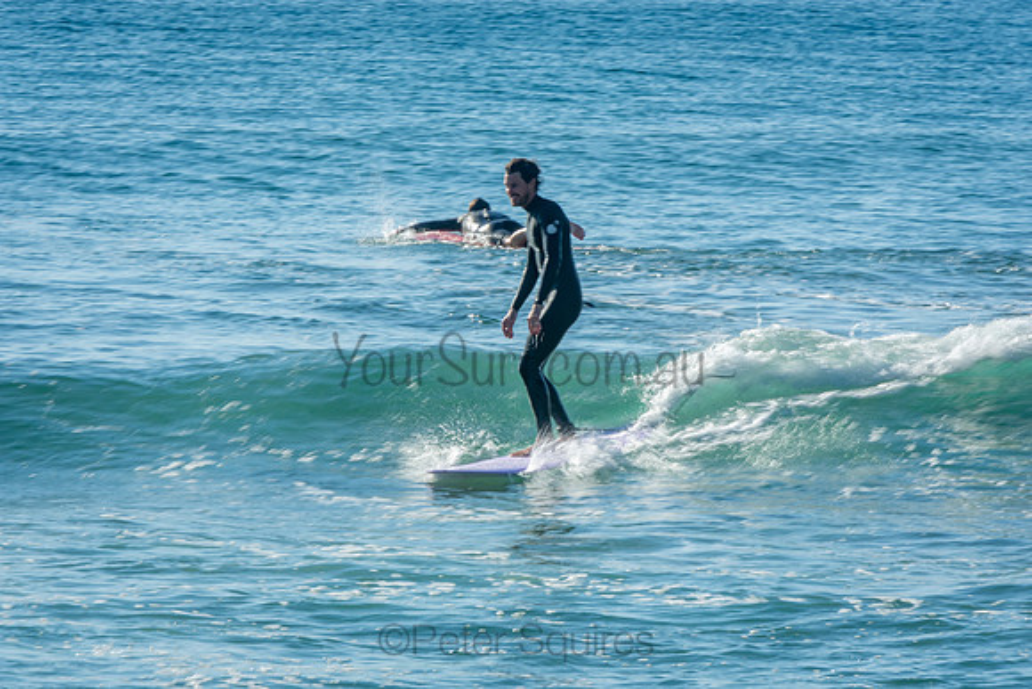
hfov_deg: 4.4
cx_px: 516
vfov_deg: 3.0
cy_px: 344
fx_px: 13332
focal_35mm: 465
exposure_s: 1/30
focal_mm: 310
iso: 100
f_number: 22
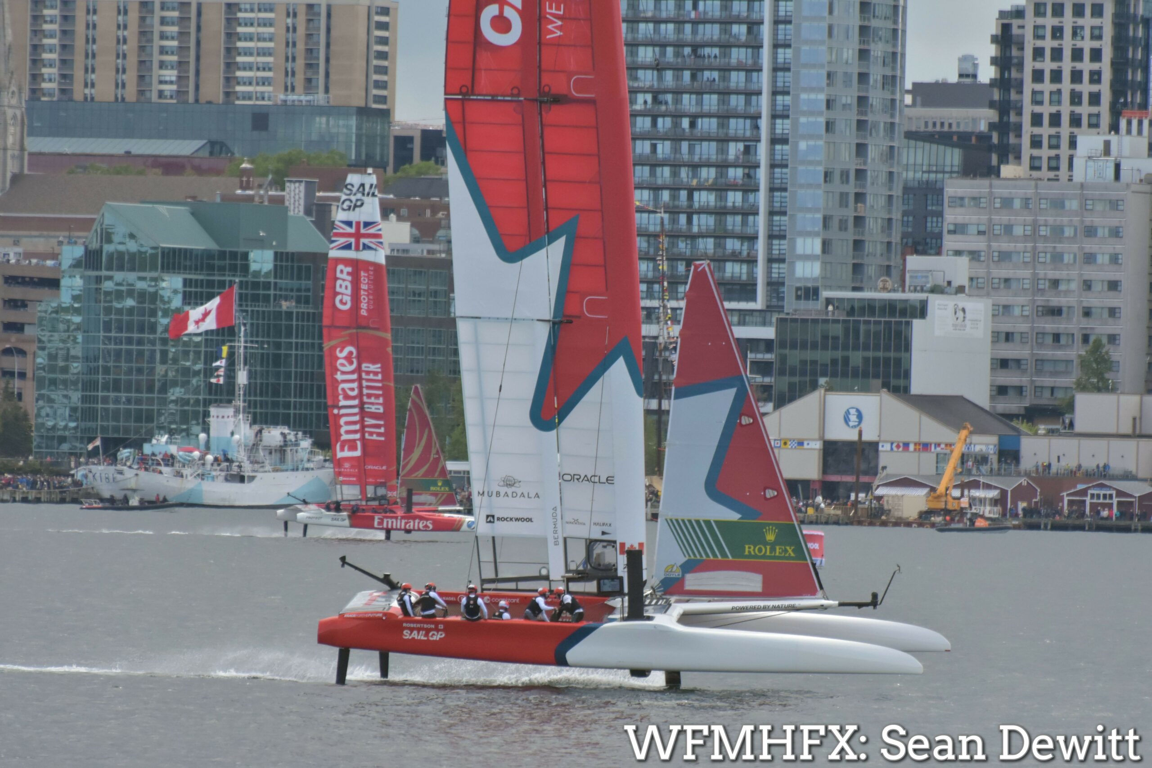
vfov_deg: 3.1
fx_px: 14400
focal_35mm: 450
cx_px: 576
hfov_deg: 4.6
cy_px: 384
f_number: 6.3
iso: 2000
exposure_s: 1/5000
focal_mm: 300
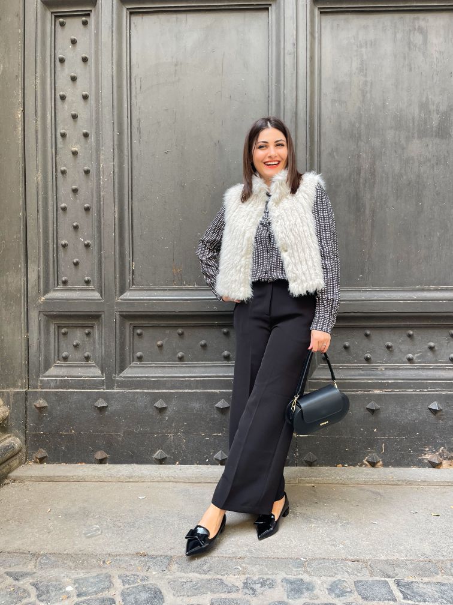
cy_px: 302
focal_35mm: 26
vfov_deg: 67.3
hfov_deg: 53.1
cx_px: 226
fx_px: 454
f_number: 1.6
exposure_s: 1/121
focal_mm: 5.1
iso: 64
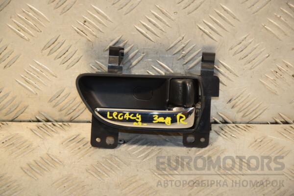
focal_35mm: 135
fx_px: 1102
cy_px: 98
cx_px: 147
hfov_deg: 15.2
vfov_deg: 10.2
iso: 800
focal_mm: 90
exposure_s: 1/200
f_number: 6.3
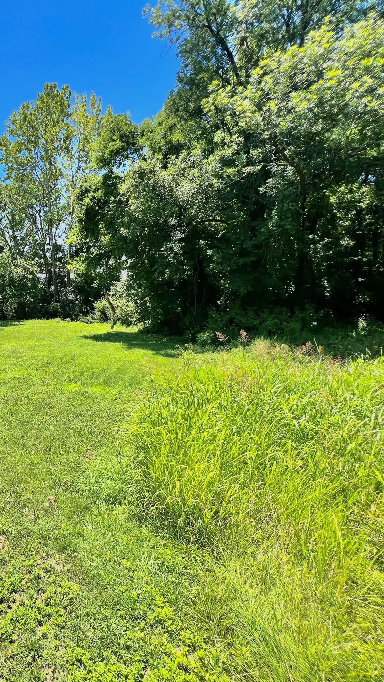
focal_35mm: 19
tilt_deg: -9.4
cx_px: 3
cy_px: 341
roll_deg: +2.7
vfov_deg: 89.6
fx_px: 344
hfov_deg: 48.5
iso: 32
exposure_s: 1/564
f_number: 1.8
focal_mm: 1.57
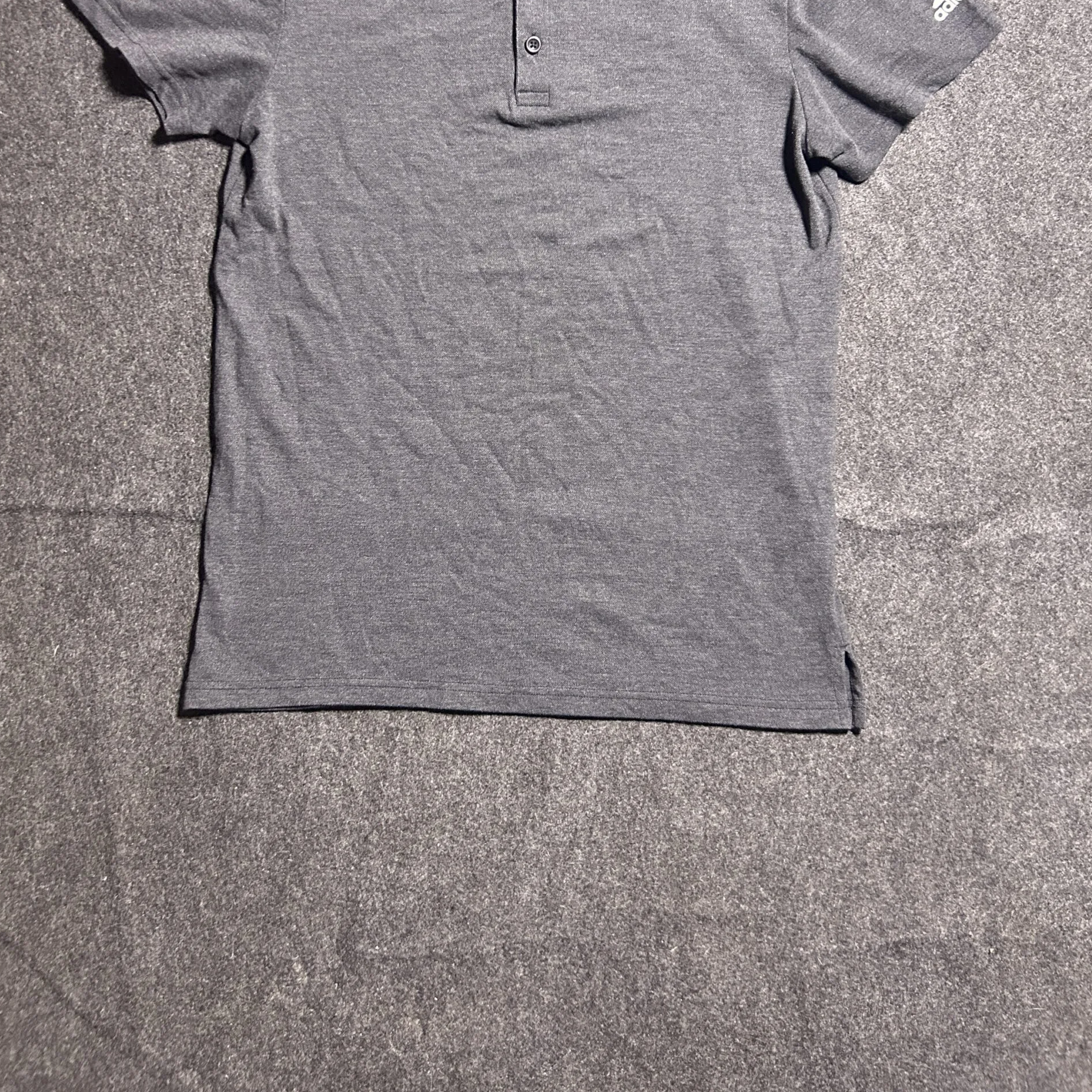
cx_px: 544
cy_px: 361
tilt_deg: -63.4
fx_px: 1106
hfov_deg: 52.5
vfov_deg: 51.5
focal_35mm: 31
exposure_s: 1/33
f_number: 1.5
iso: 400
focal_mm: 5.7
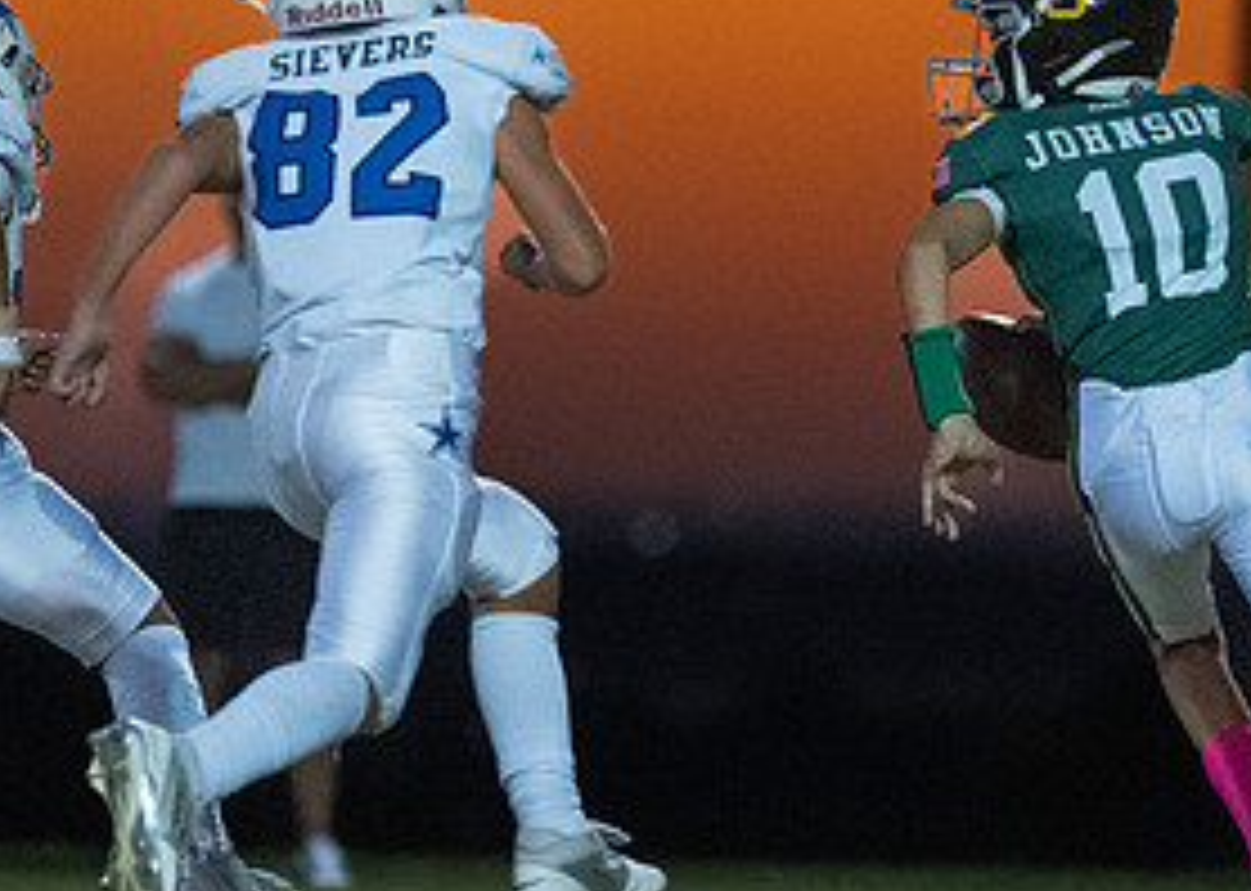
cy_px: 447
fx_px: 23072
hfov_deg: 3.1
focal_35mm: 650
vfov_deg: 2.2
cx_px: 638
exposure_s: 1/1000
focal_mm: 200
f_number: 2.8
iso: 6400
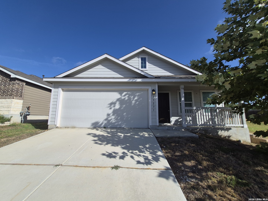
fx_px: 101
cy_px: 100
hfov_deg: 106.2
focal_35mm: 13
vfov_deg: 89.9
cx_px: 134
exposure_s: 1/2408
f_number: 2.2
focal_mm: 1.74
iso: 40
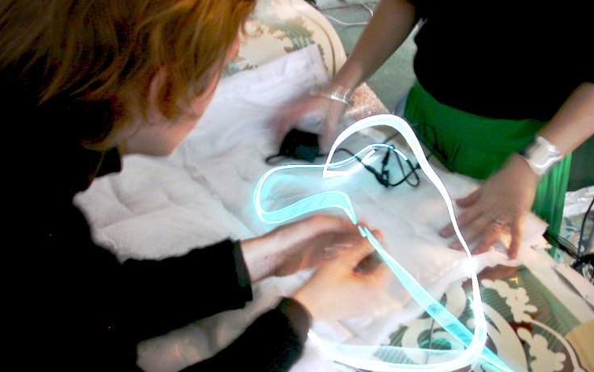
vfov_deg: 29.2
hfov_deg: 45.2
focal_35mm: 44
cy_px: 211
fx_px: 713
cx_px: 310
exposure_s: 1/3.7
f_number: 3
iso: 158
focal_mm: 7.85
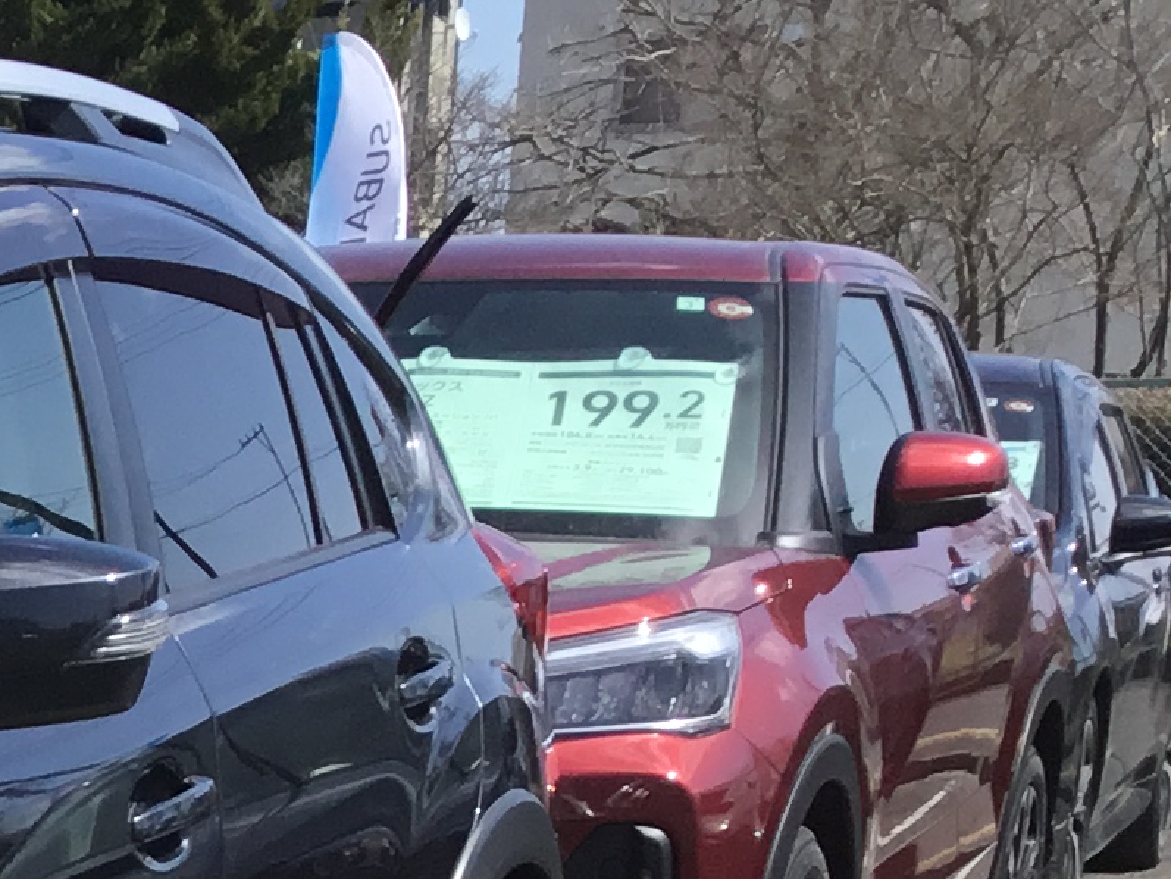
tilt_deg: -13.5
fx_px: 4297
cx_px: -1224
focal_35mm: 127
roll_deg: +0.4
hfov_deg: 13.2
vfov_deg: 11.2
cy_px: 1371
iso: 25
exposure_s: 1/936
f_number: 2.4
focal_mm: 3.3
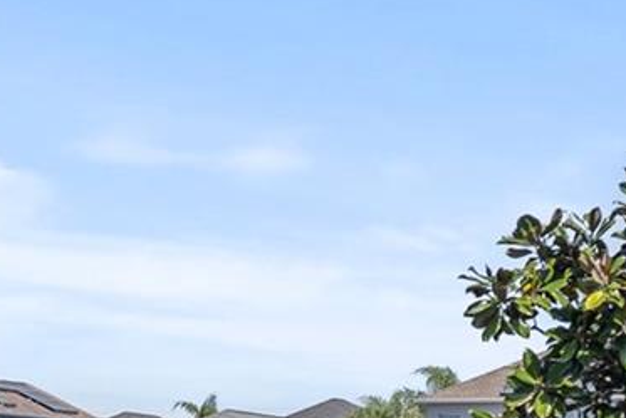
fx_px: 2609
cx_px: -289
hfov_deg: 13.0
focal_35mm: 150
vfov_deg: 9.0
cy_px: 507
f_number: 2.8
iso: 64
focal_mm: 35
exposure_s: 1/500
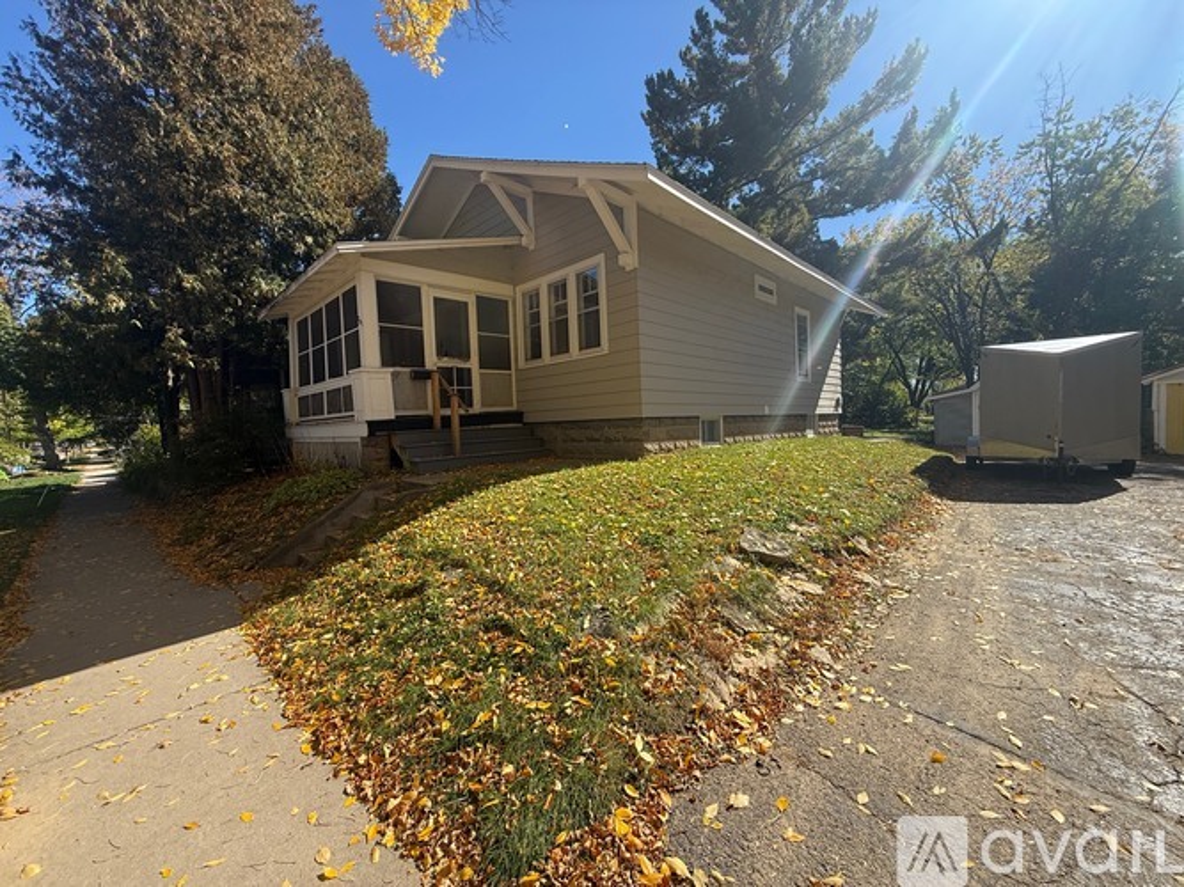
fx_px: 479
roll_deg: +1.5
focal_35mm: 14
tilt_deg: -2.4
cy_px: 444
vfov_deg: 85.7
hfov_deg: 102.1
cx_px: 592
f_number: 2.2
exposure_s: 1/955
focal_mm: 2.22
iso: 50
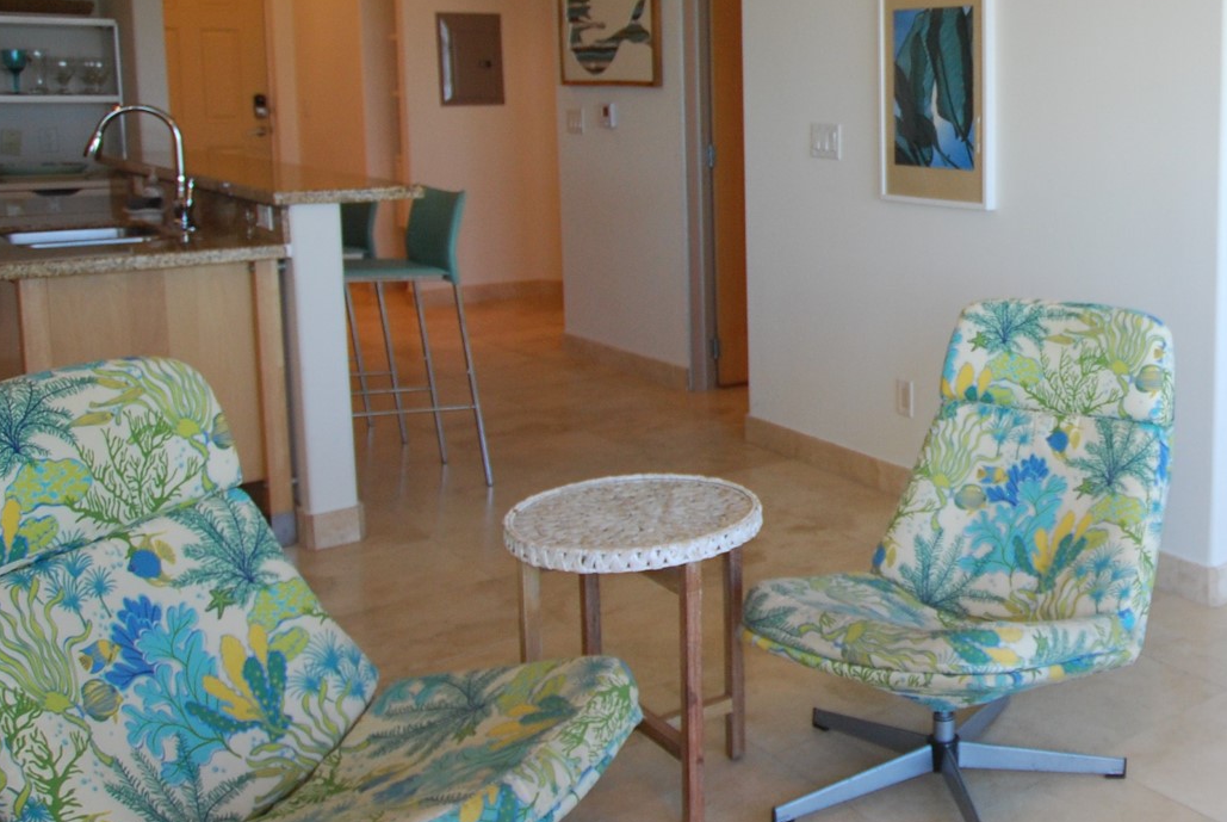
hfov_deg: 43.5
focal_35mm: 41
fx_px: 1401
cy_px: 243
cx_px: 1090
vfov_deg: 32.3
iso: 400
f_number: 3.5
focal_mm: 13
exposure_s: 1/160
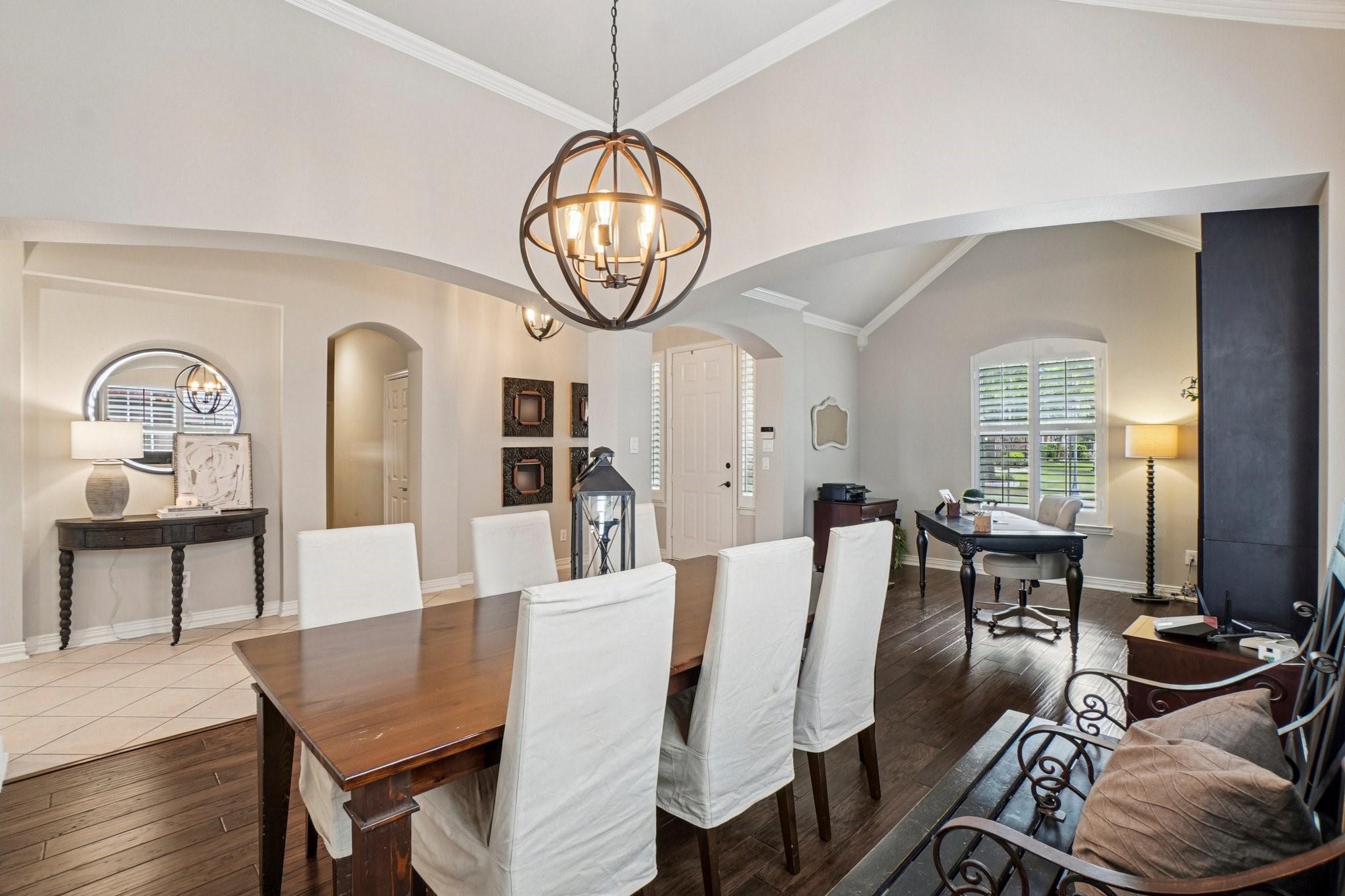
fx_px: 560
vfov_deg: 77.3
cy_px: 448
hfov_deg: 100.4
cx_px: 672
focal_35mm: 15
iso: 400
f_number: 8
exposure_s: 1/6
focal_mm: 10
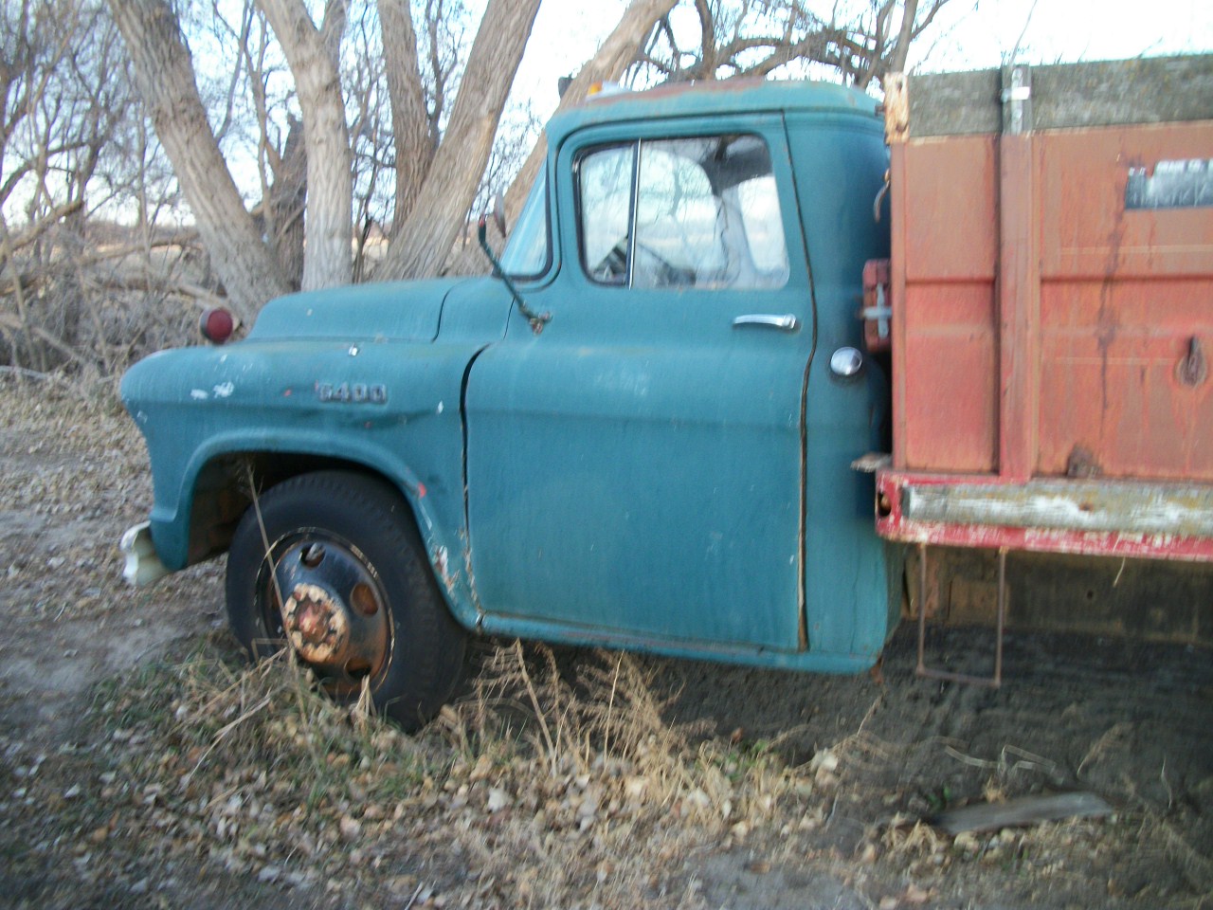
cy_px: 455
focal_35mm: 32
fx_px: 1121
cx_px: 606
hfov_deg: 56.8
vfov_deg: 44.2
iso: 80
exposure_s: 1/40
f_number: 2.9
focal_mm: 5.7
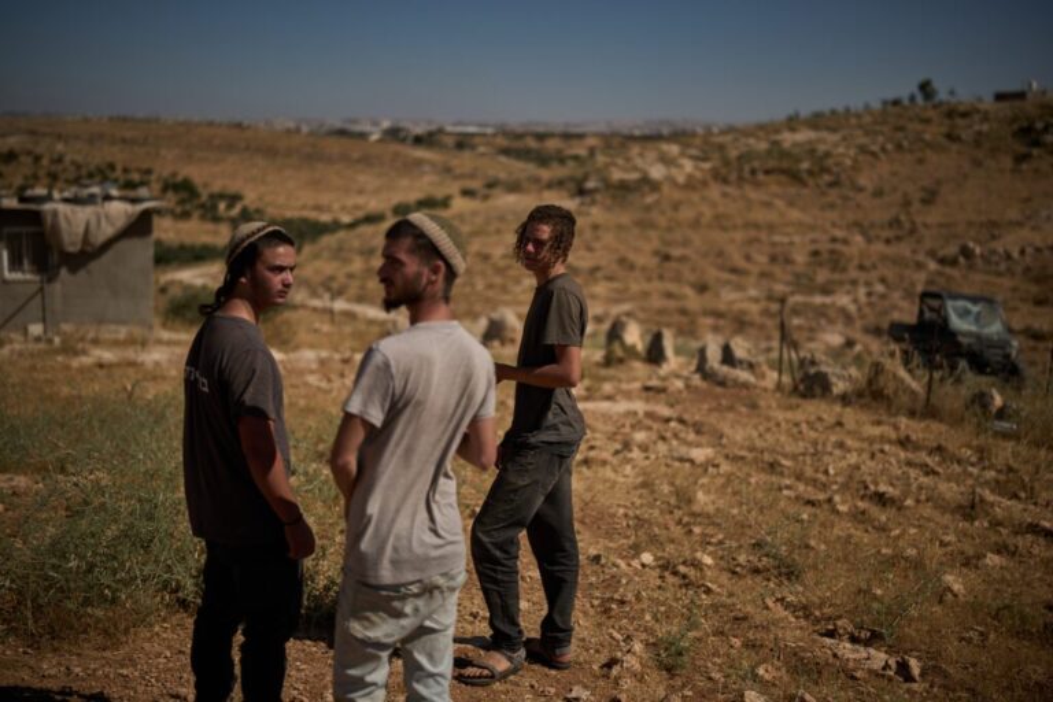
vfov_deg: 27.0
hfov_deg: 39.6
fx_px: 1462
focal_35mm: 50
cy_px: 351
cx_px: 526
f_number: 1.4
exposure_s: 1/25600
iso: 100
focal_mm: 50
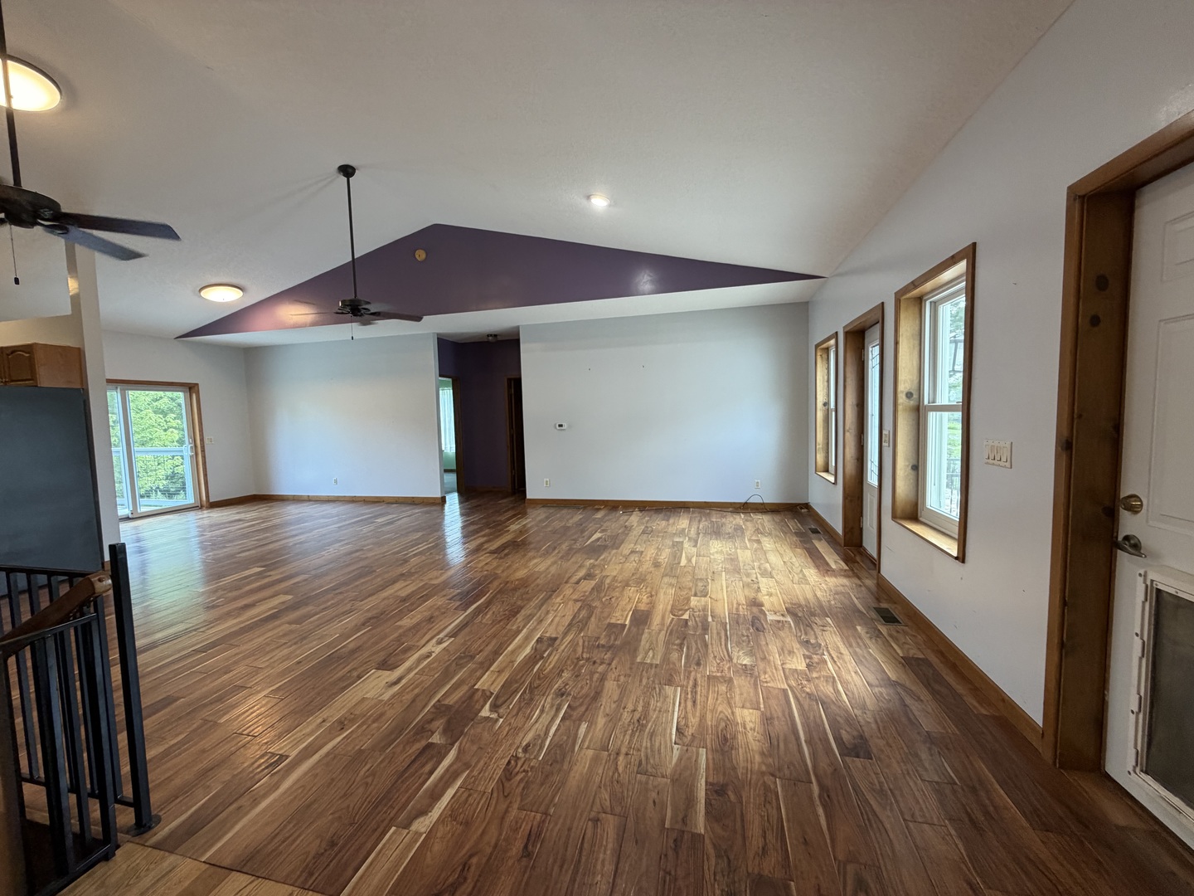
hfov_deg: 102.1
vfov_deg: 85.7
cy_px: 448
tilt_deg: -4.0
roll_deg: +1.7
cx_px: 597
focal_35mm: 14
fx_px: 483
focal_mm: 2.22
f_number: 2.2
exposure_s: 1/60
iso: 200
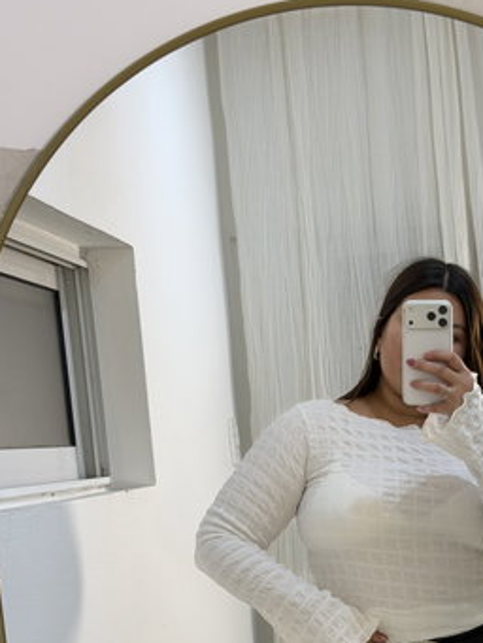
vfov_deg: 25.7
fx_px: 1394
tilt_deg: -9.9
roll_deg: +5.8
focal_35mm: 75
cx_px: 374
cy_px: 463
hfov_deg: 19.5
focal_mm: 6.76
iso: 50
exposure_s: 1/100
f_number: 1.78
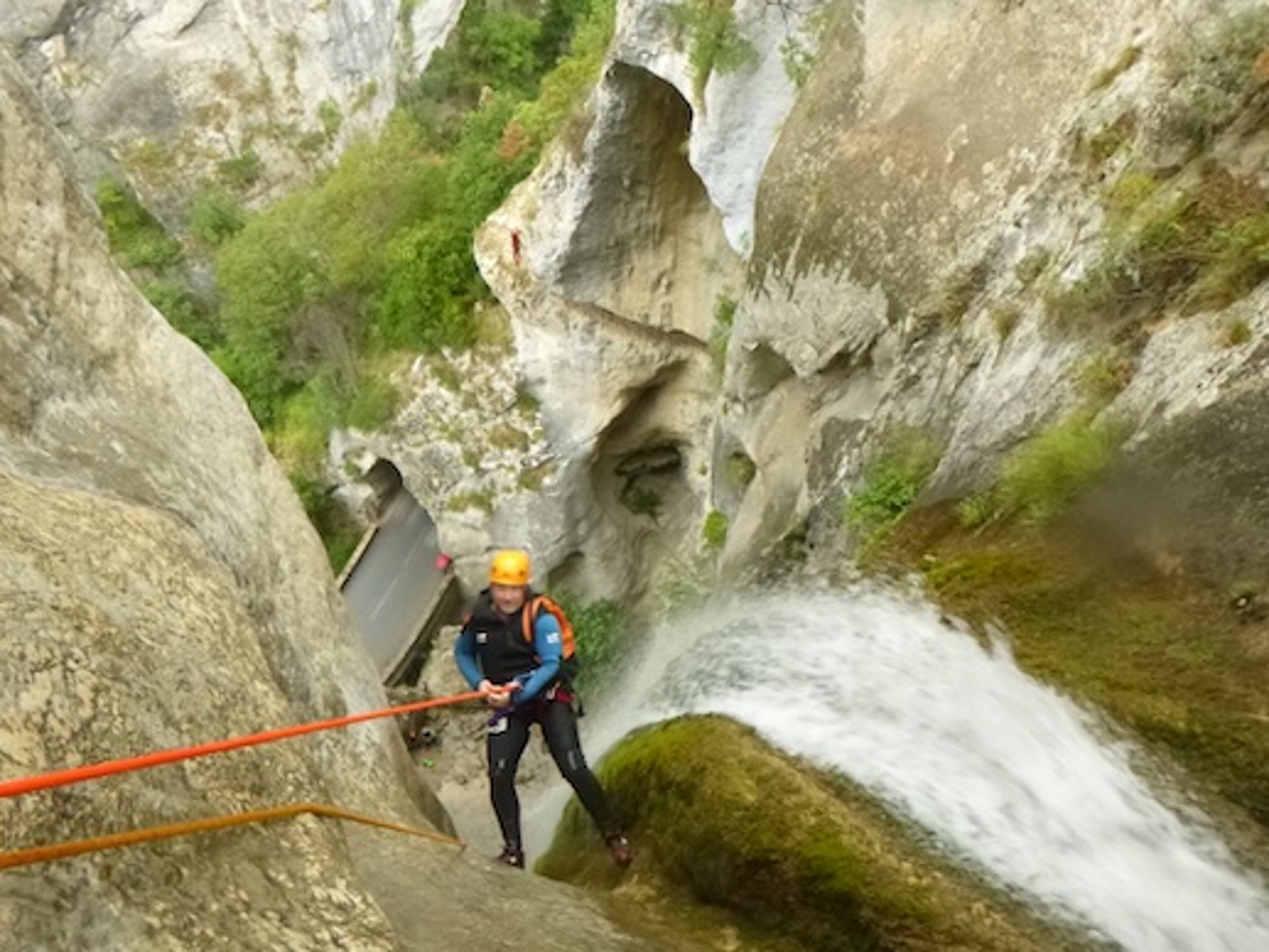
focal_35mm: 29
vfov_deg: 48.2
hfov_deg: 61.6
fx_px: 1063
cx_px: 592
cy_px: 498
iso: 400
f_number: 3.9
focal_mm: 4.5
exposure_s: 1/50
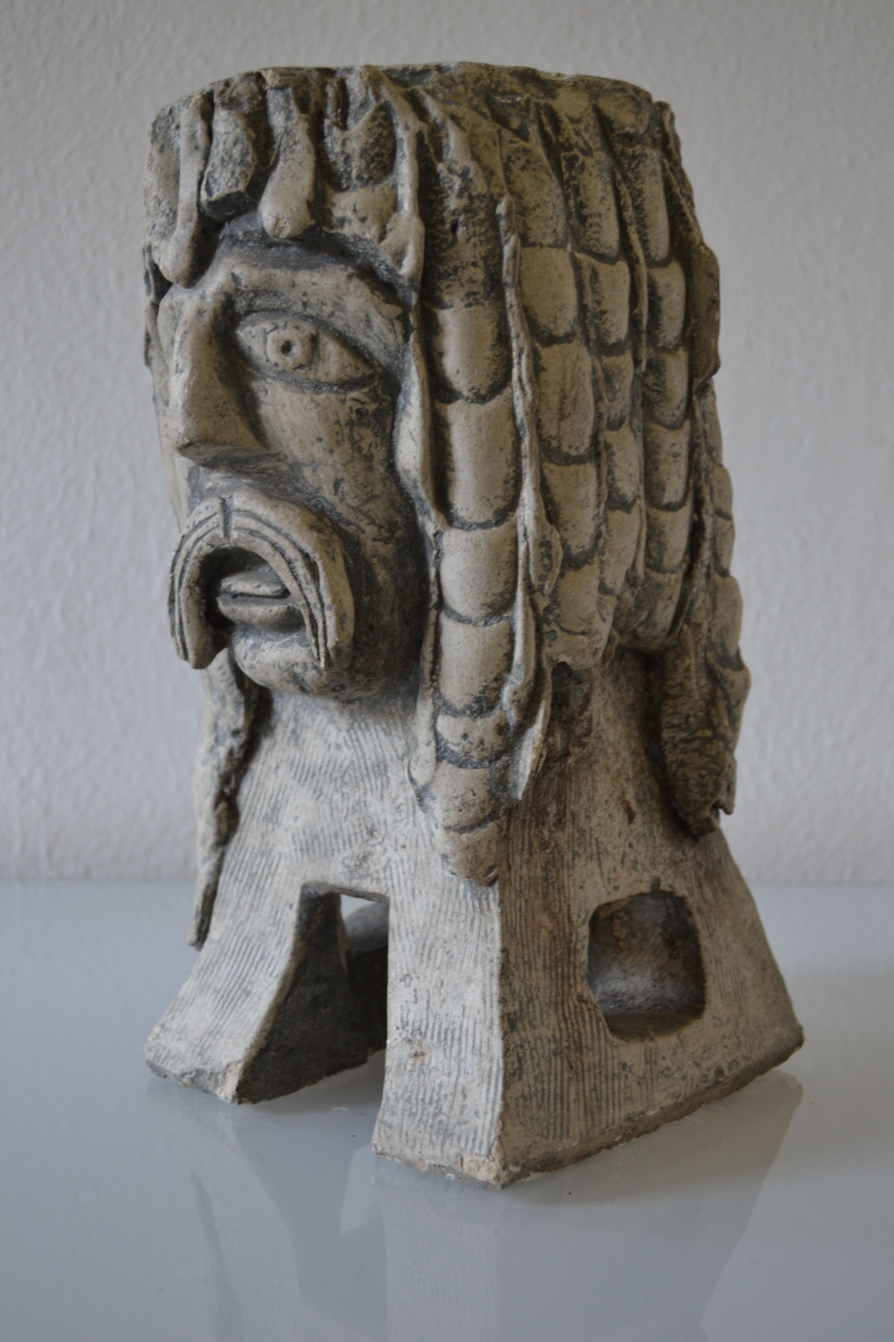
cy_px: 671
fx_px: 1564
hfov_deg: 31.9
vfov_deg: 46.4
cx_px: 447
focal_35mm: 42
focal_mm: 28
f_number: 4.5
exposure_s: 1/15
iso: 400
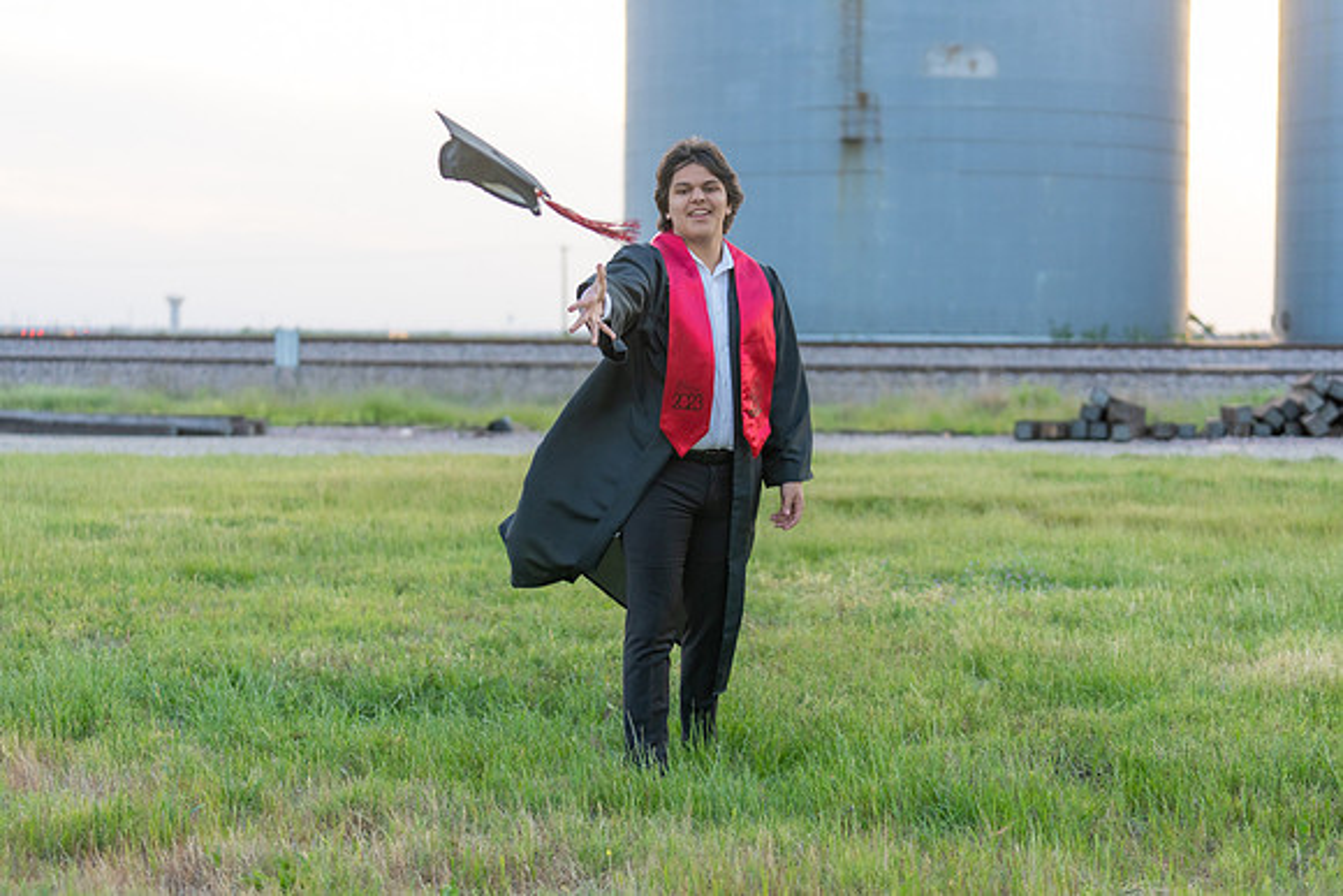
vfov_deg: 19.5
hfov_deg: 28.8
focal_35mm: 70
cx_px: 672
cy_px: 448
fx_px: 2612
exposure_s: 1/1000
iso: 1000
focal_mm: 70
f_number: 2.8
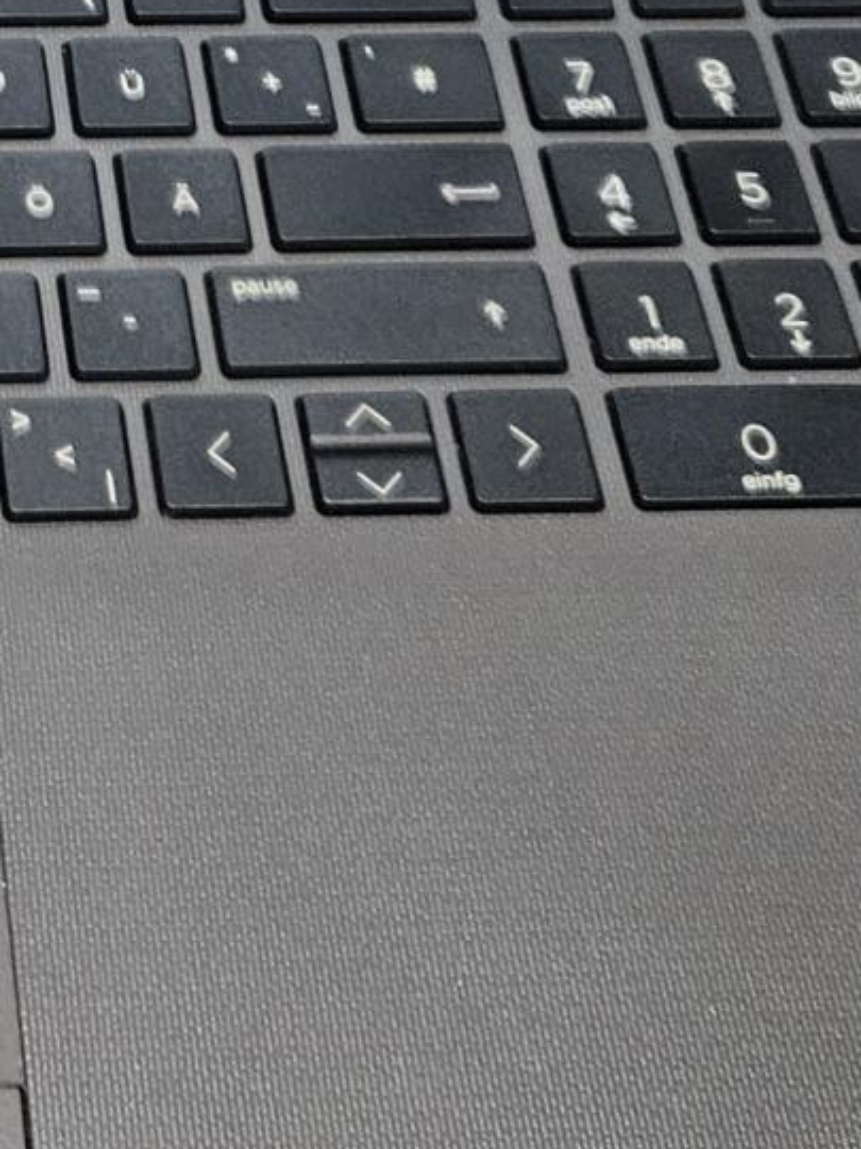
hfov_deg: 13.2
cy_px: -777
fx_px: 3615
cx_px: -204
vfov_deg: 15.9
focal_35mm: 109
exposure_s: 1/359
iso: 400
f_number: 1.8
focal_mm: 5.4
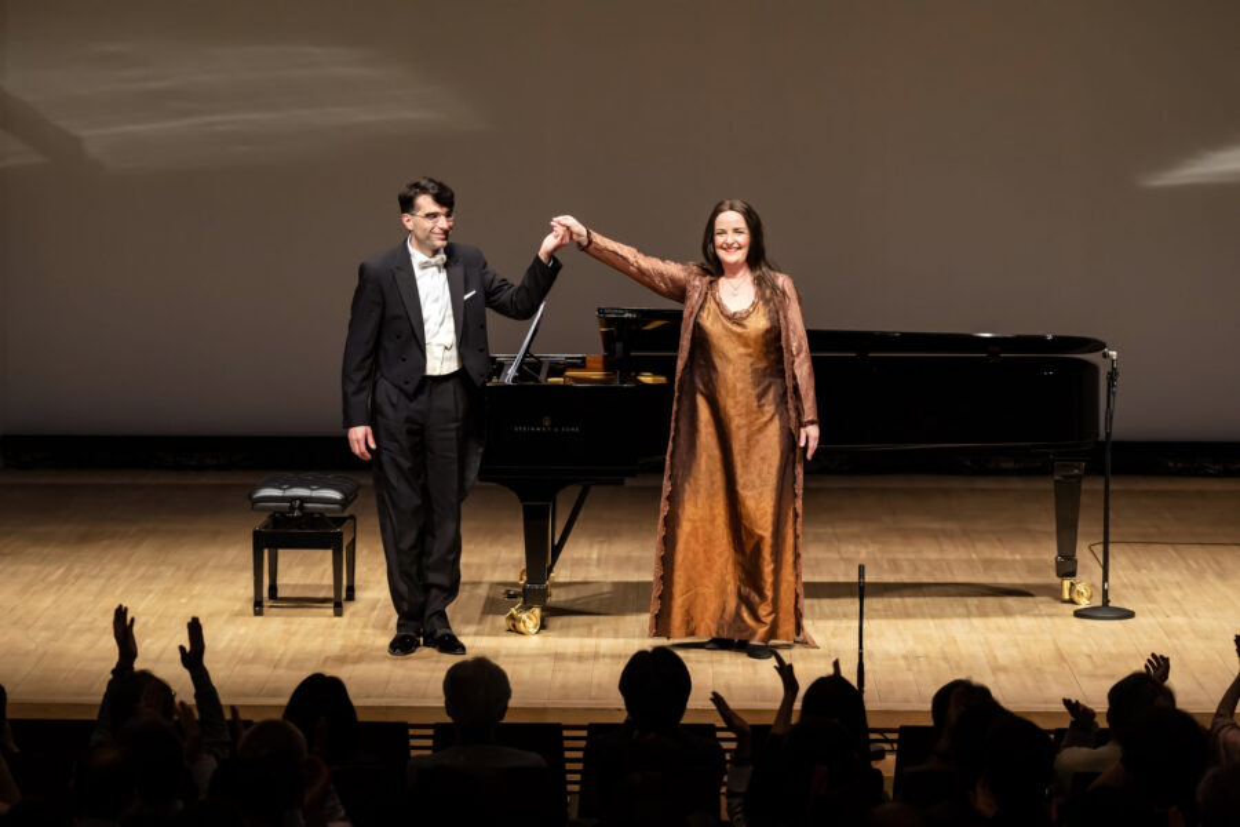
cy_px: 414
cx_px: 620
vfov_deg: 9.7
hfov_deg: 14.4
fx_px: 4891
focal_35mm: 142
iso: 3200
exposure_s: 1/250
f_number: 5
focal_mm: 142
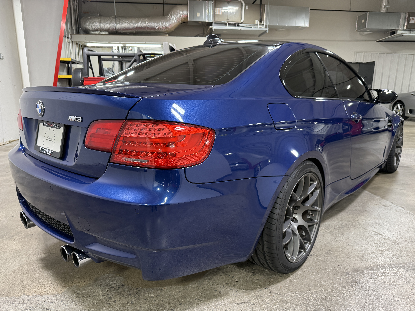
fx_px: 288
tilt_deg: -12.8
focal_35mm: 24
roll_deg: -0.6
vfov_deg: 56.8
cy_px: 156
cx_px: 208
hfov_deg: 71.6
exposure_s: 1/120
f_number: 1.78
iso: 250
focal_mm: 6.76
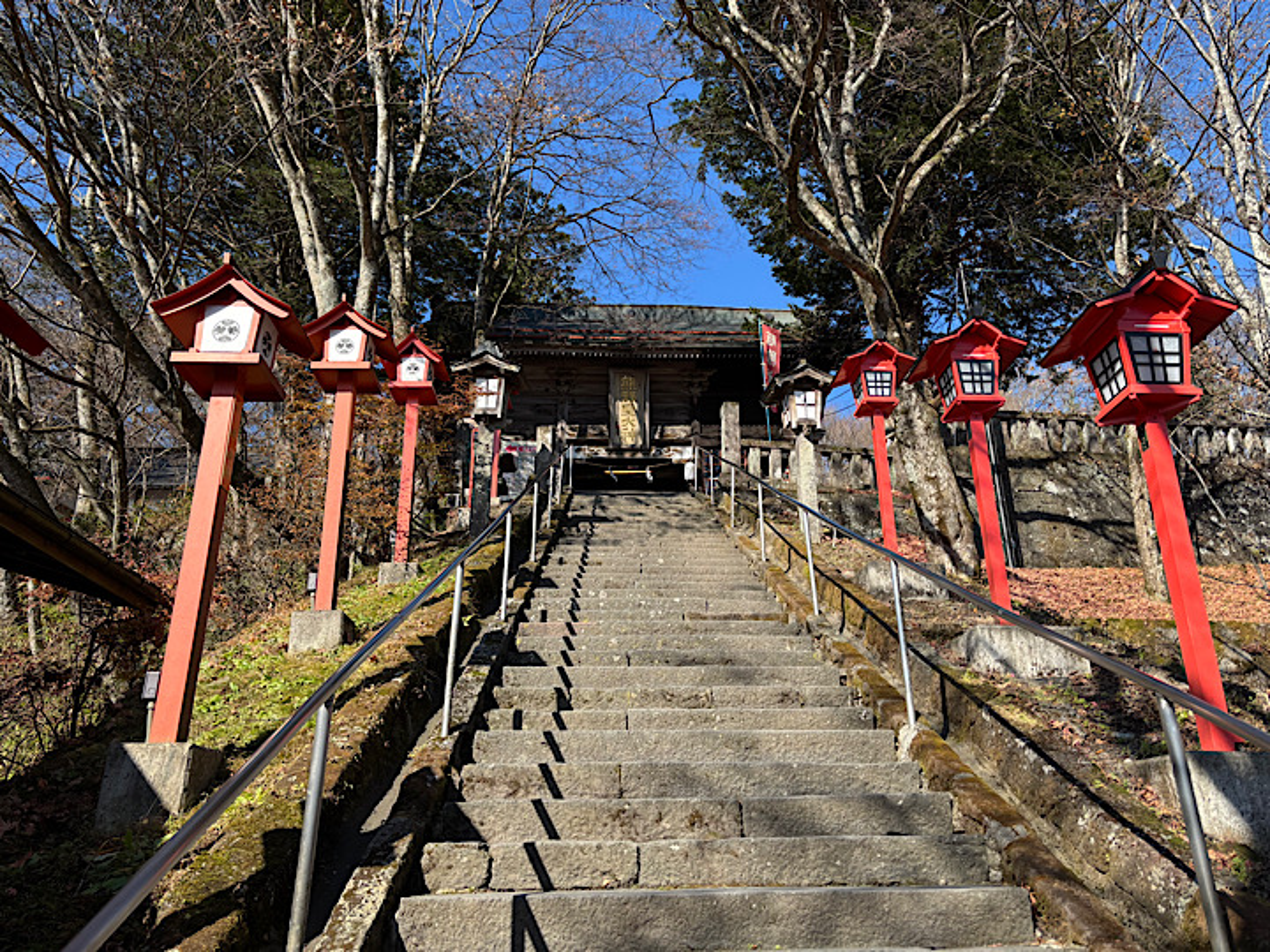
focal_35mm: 26
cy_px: 476
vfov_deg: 53.1
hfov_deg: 67.3
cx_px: 635
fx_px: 954
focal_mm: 5.96
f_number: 1.6
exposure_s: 1/1279
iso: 50
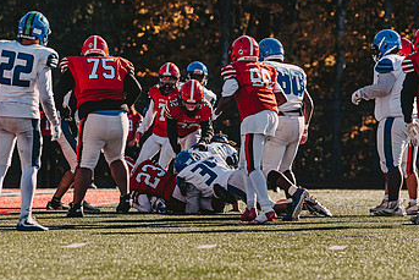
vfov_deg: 5.3
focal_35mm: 259
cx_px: 177
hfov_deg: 7.9
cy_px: 157
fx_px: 3016
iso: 250
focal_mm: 125
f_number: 3.2
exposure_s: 1/2000
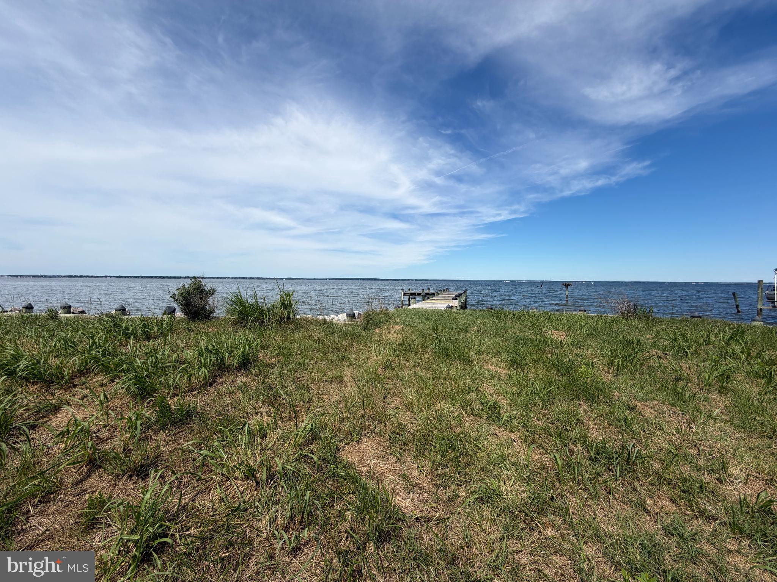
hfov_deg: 102.1
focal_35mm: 14
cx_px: 388
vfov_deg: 85.7
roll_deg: -0.5
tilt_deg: -1.6
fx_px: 314
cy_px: 291
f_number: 2.2
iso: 20
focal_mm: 2.22
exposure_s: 1/1235
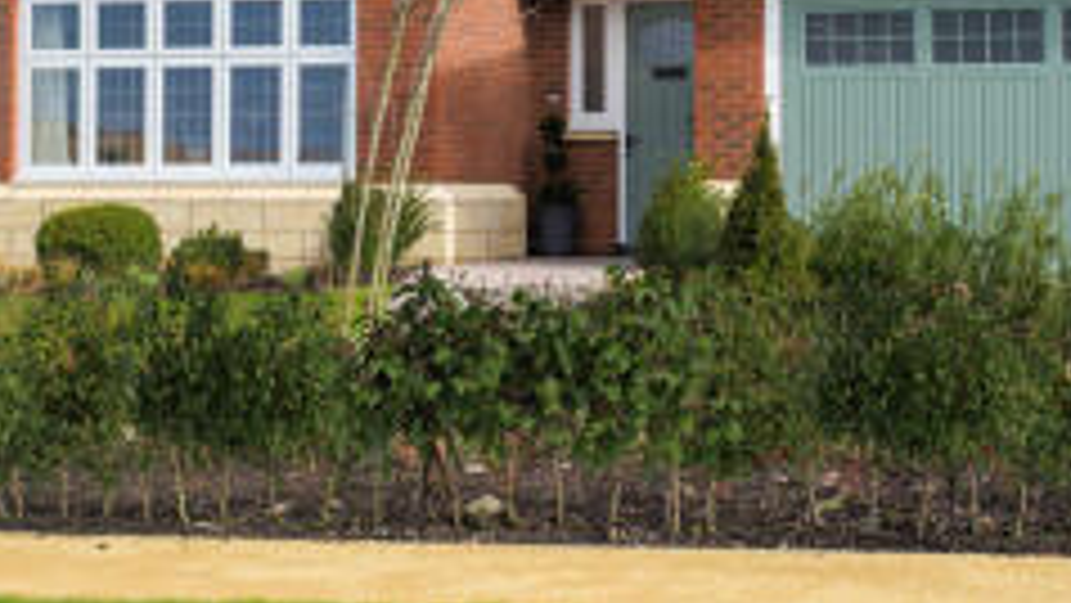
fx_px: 3153
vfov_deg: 10.8
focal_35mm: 111
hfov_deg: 19.2
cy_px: -101
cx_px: 670
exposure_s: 1/320
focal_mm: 35
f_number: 5.6
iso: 160
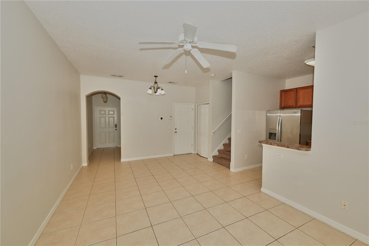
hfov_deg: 104.3
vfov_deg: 81.2
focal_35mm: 14
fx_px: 143
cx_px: 184
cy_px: 123
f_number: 4
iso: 400
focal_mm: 14
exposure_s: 1/200
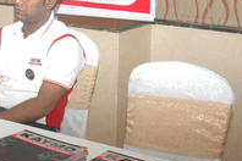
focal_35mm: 100
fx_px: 672
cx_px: -71
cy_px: 1
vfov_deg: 13.5
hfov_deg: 18.9
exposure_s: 1/60
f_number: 4.5
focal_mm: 22
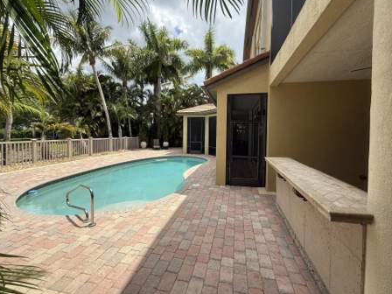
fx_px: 170
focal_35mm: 15
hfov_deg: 98.1
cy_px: 137
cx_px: 202
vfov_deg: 81.6
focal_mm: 2.22
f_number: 2.2
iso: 50
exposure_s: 1/914
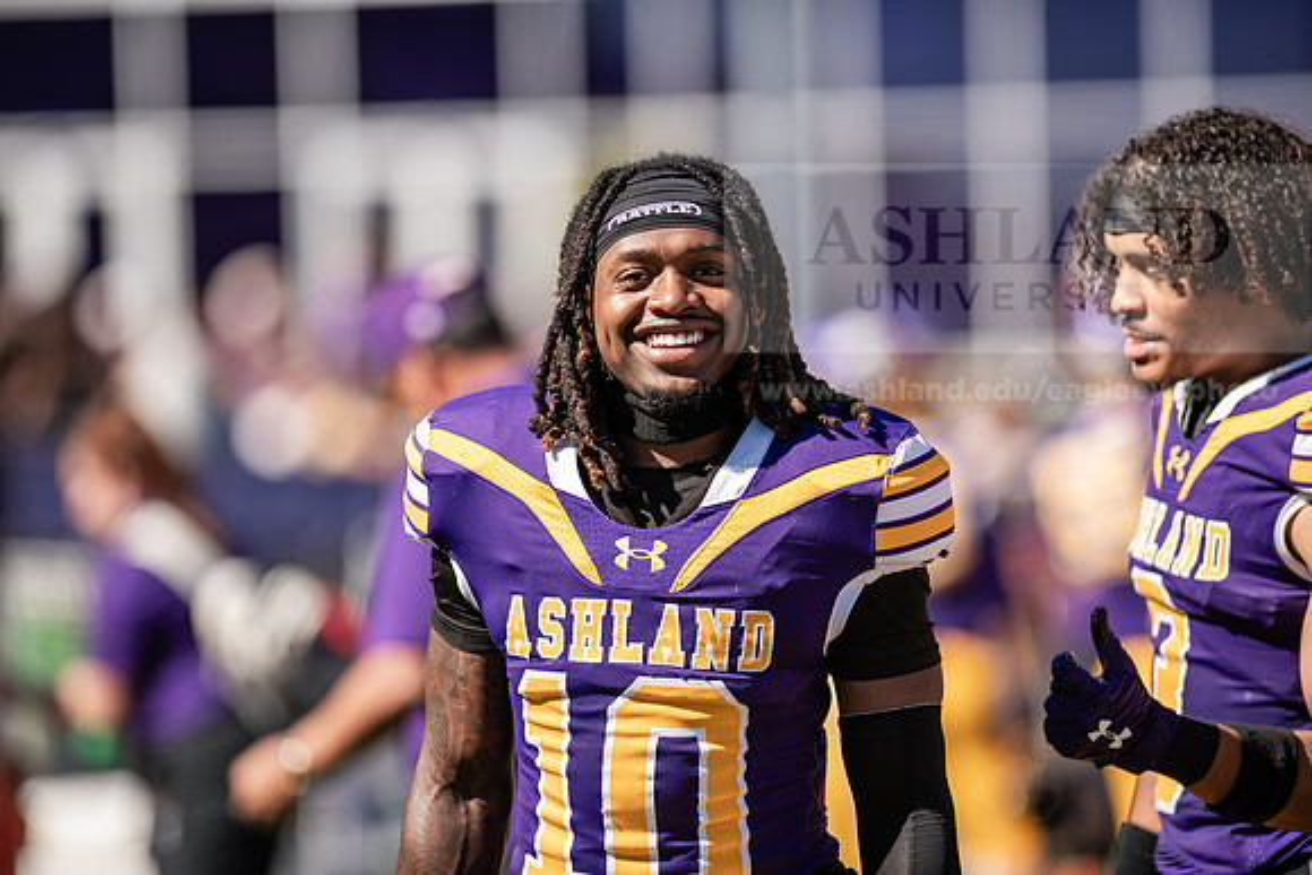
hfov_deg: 6.9
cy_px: 438
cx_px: 656
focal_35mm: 300
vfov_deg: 4.6
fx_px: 10935
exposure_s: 1/1000
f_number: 3.2
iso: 125
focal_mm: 300
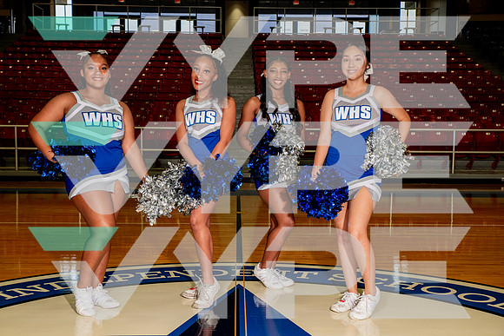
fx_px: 700
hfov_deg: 39.6
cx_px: 252
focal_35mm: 50
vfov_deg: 27.0
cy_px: 168
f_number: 7.1
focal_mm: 50
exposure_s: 1/320
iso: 800
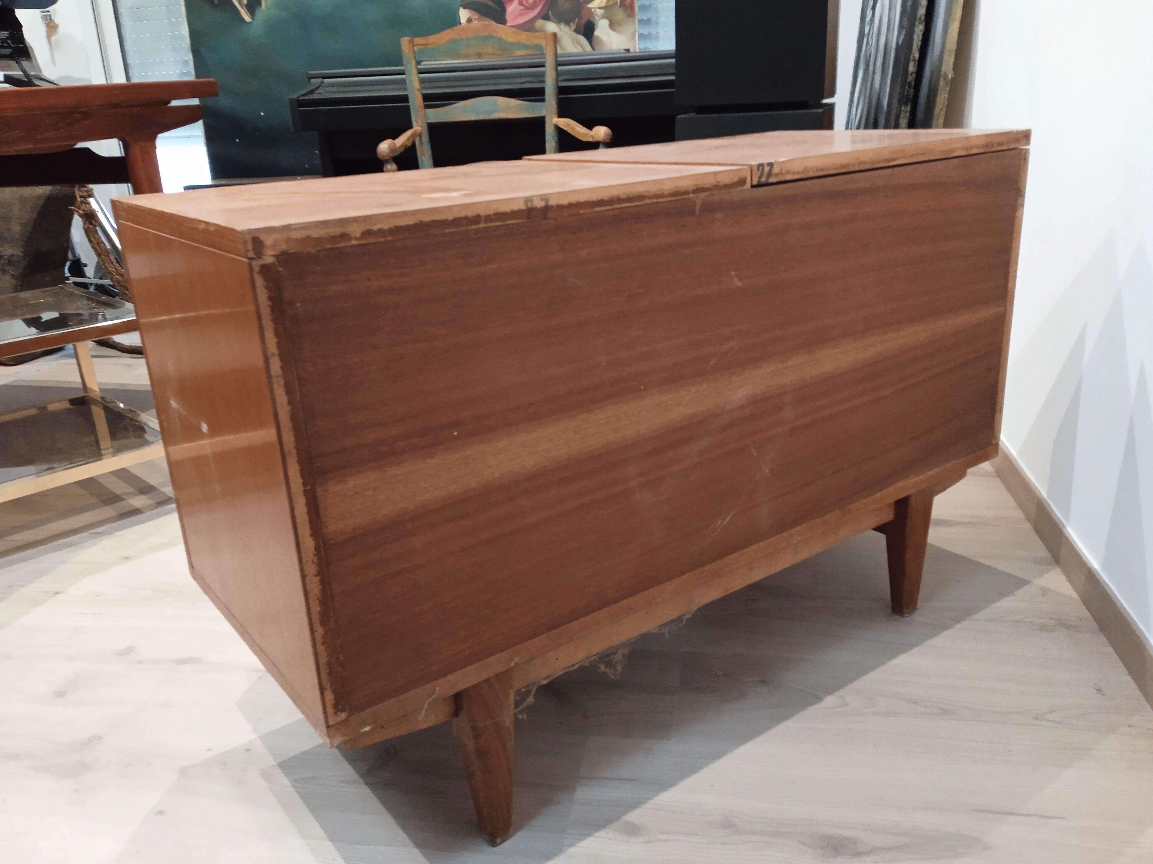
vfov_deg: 49.7
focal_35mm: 28
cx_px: 576
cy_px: 432
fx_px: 933
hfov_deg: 63.4
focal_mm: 3.43
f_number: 2.2
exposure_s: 1/14.3
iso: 1623
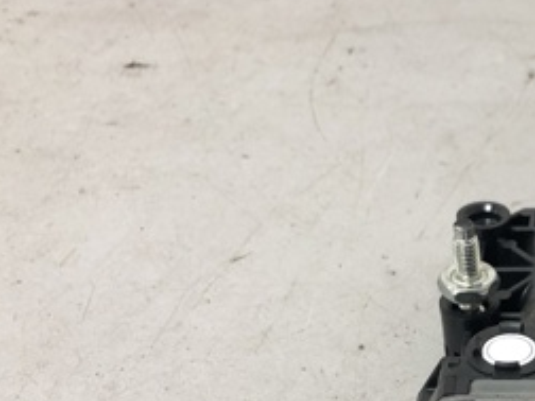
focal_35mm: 71
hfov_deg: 24.9
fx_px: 1097
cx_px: 631
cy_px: 463
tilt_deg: -43.4
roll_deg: +1.4
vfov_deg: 19.7
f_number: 1.8
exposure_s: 1/25
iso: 32
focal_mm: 4
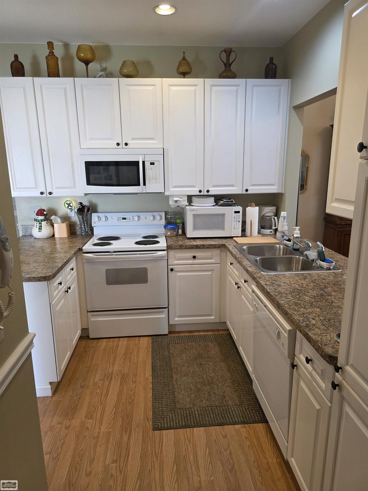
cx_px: 184
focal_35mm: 23
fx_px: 326
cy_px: 246
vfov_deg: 73.9
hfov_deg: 58.9
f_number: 1.7
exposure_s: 1/120
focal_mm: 6.3
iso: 250
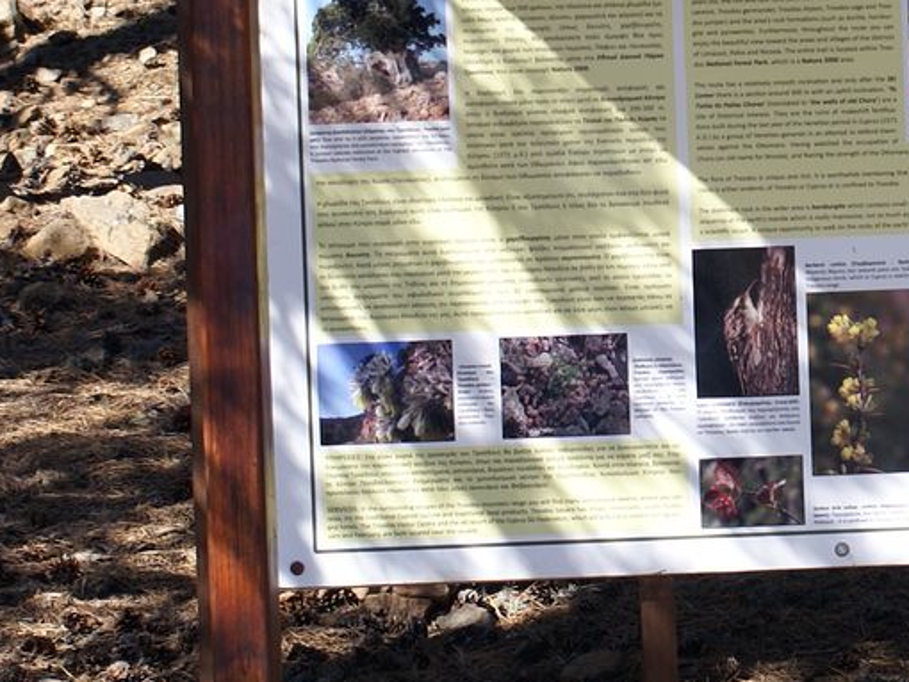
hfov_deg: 12.4
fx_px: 4164
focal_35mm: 159
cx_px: 786
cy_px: 181
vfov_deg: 9.4
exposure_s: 1/200
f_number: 5.6
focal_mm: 35
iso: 100
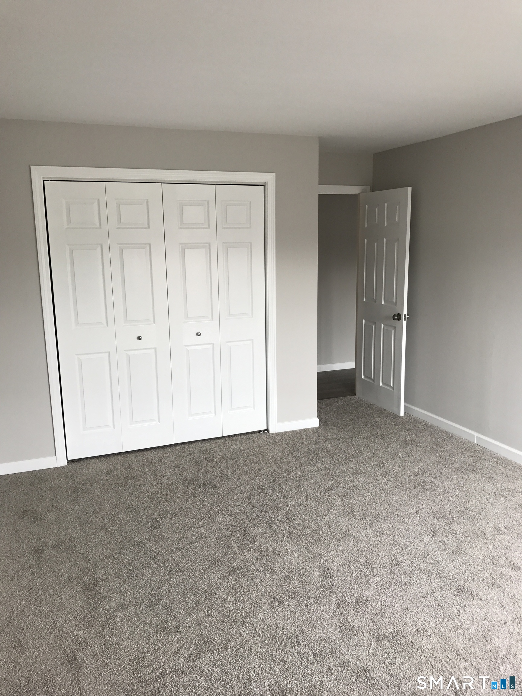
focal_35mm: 28
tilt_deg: -9.6
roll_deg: +1.7
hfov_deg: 49.7
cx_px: 261
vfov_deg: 63.4
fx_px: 563
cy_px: 348
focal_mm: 3.99
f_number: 1.8
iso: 25
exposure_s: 1/30
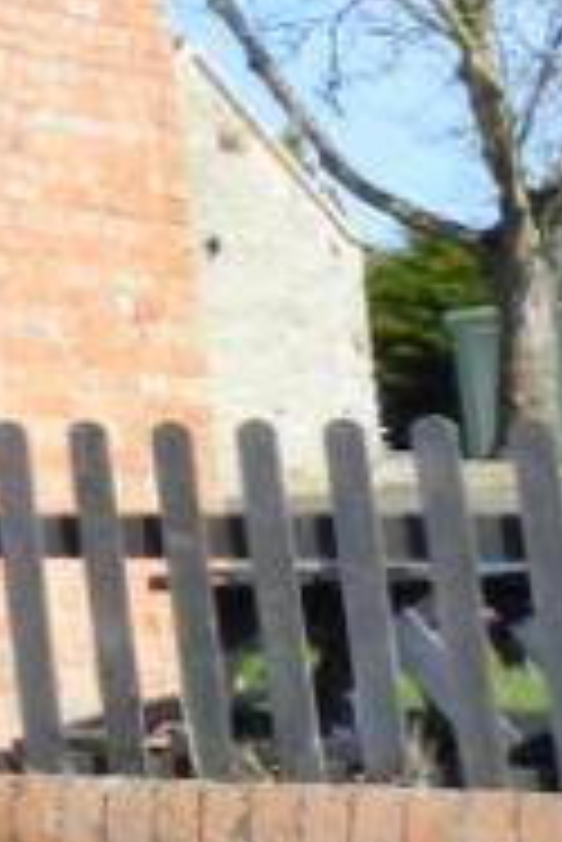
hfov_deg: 8.5
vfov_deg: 15.1
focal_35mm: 131
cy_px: -167
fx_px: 3062
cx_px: -1196
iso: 160
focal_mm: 4
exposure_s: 1/800
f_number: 4
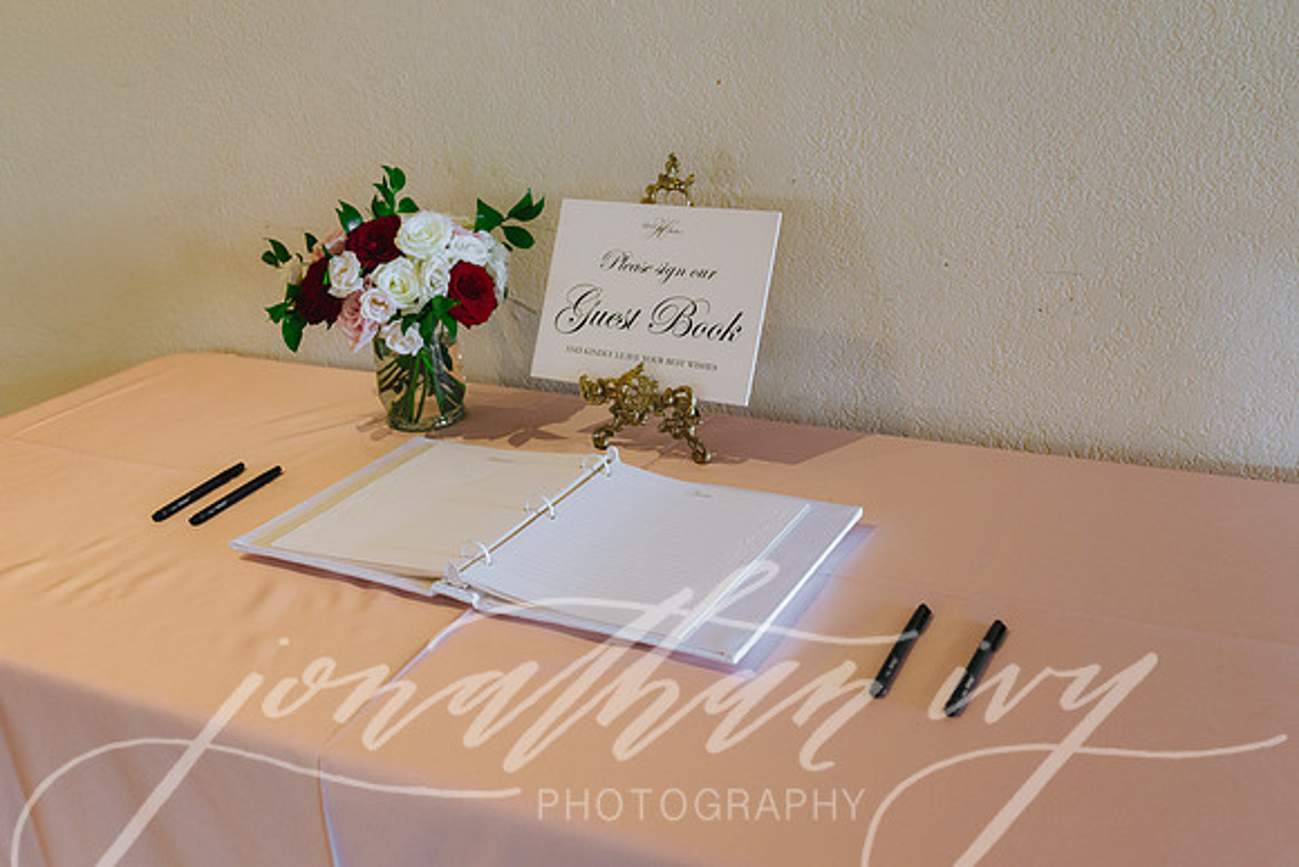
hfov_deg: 54.4
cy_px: 434
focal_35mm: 35
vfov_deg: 37.9
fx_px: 1263
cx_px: 650
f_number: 4
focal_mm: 35
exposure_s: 1/125
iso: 1600
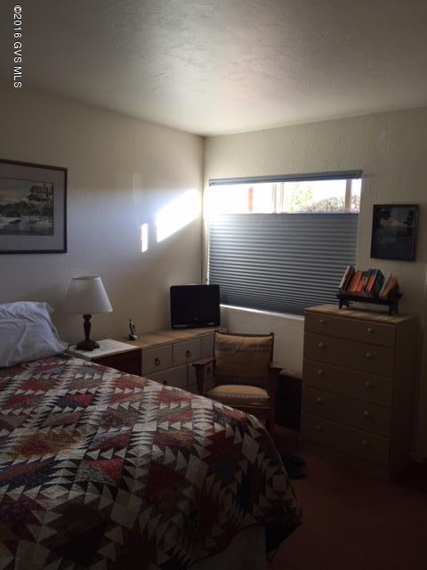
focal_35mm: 29
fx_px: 477
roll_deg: -1.0
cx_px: 214
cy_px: 285
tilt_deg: -4.5
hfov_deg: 48.2
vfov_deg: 61.7
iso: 40
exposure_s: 1/60
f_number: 2.2
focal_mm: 4.15
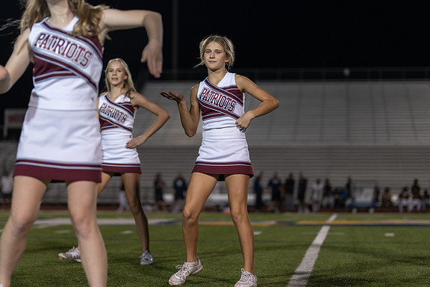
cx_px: 202
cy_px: 135
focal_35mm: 95
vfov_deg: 14.4
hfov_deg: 21.5
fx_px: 1135
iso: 500
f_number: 1.2
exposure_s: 1/1000
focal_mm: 50
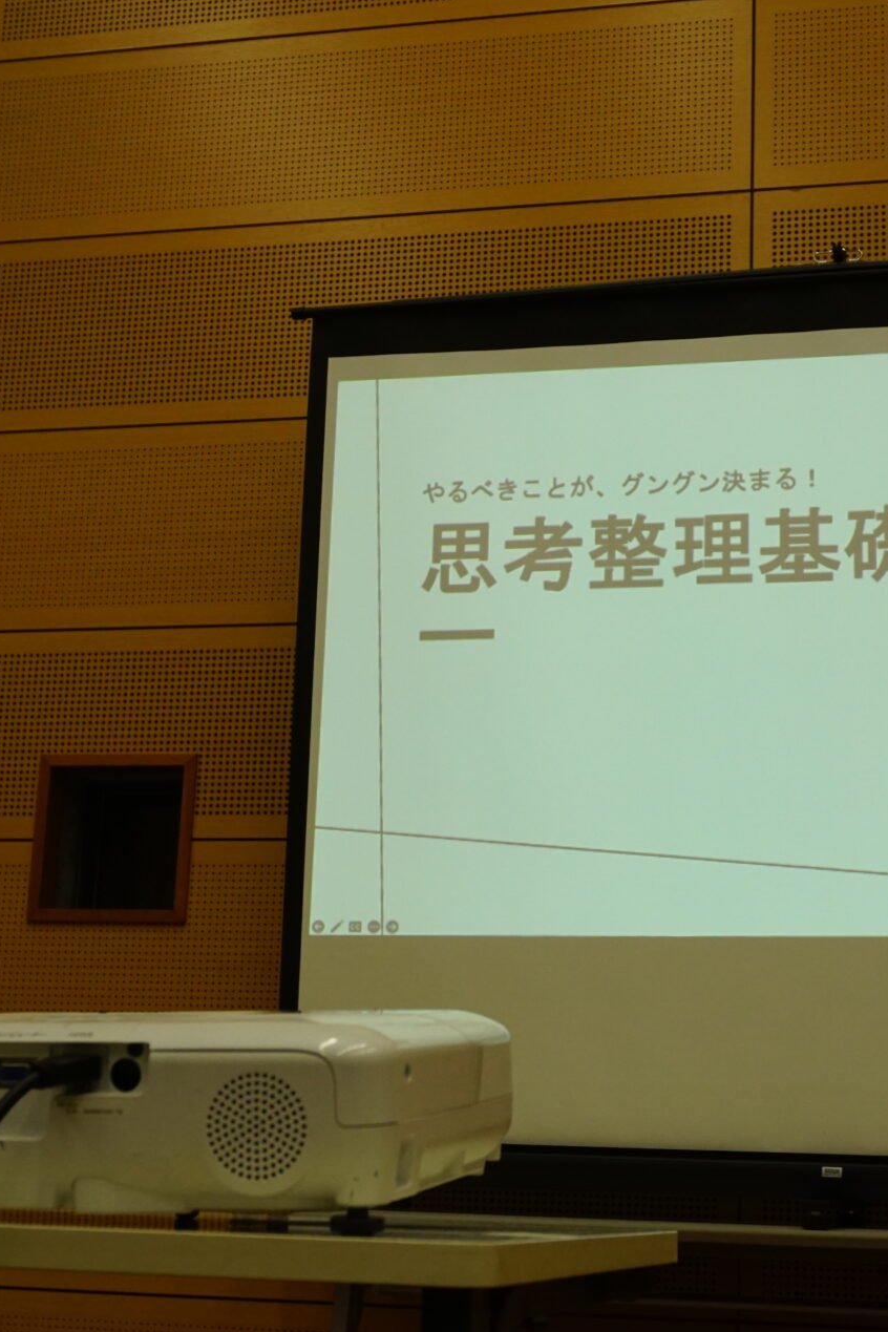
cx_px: 543
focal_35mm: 59
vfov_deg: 33.9
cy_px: 671
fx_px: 2183
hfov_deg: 23.0
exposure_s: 1/125
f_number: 7.1
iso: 800
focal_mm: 26
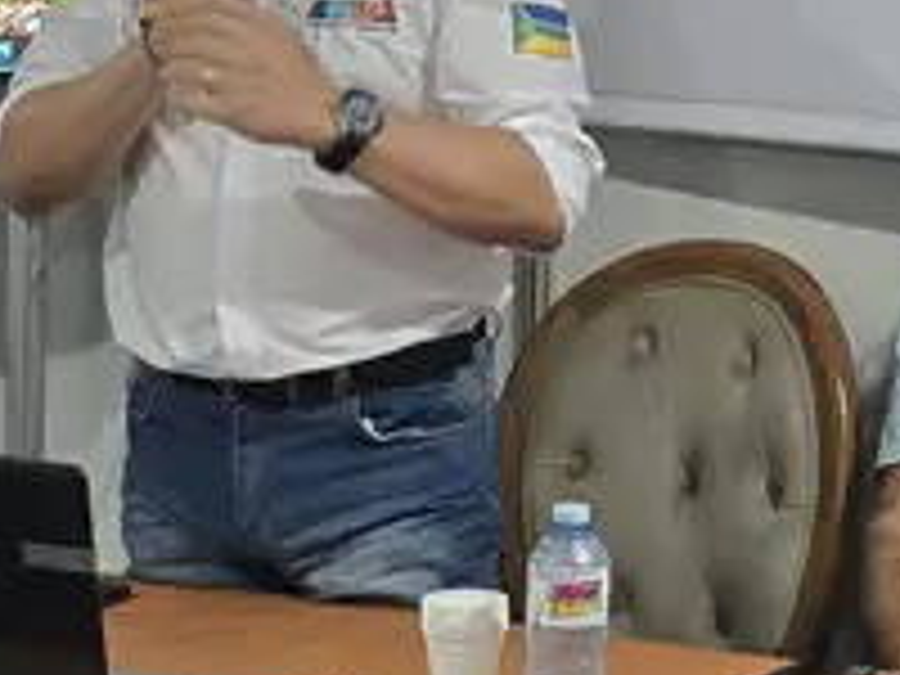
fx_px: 4186
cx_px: 698
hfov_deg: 12.2
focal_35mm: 161
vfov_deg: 9.0
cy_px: -356
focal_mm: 6.3
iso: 320
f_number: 1.7
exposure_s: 1/120
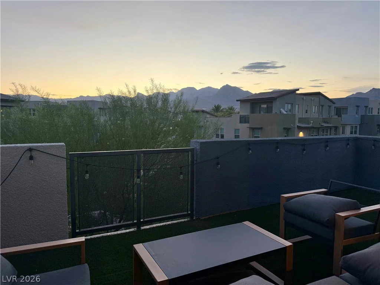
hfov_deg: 71.6
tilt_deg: -4.4
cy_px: 142
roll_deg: -0.2
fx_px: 263
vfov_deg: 56.8
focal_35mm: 24
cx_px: 190
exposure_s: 1/120
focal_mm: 6.76
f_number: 1.78
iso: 125
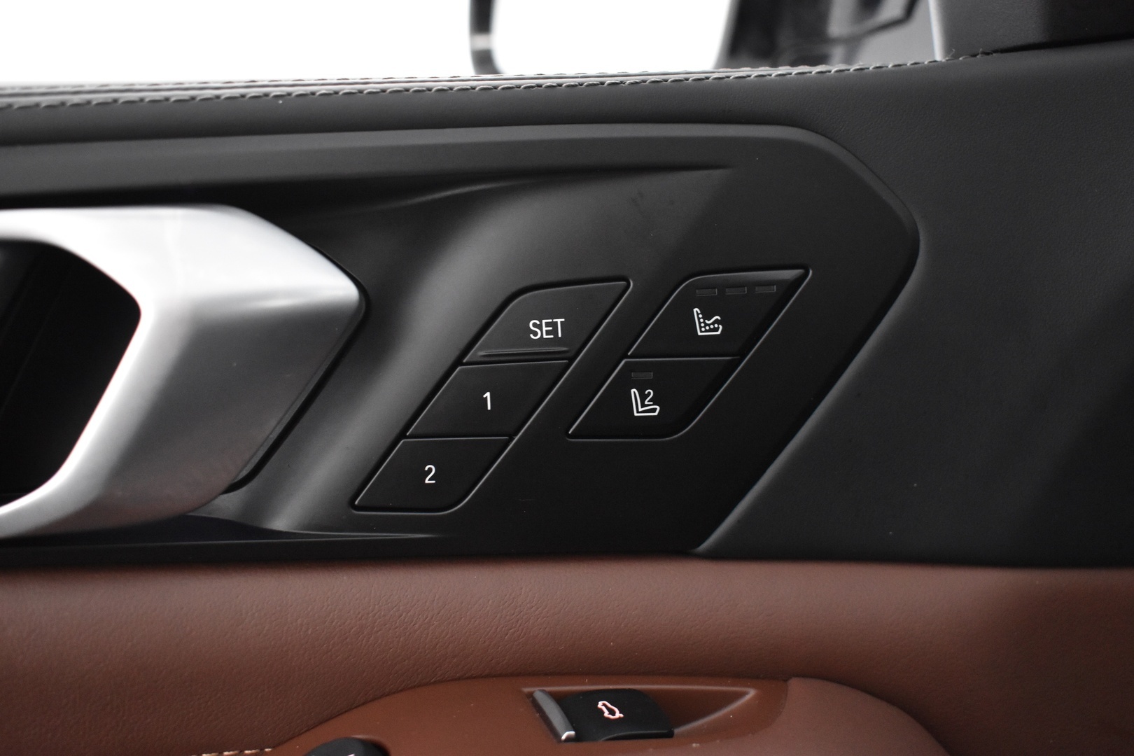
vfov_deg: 33.0
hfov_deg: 47.9
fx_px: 1276
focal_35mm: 40
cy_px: 378
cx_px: 567
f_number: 4
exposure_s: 1/25
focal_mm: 27
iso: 3200
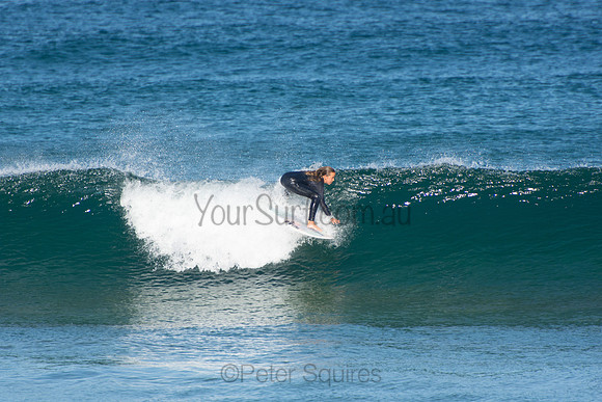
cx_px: 301
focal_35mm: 600
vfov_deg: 2.3
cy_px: 201
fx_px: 10035
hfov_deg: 3.4
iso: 280
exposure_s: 1/1250
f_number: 5.6
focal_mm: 400
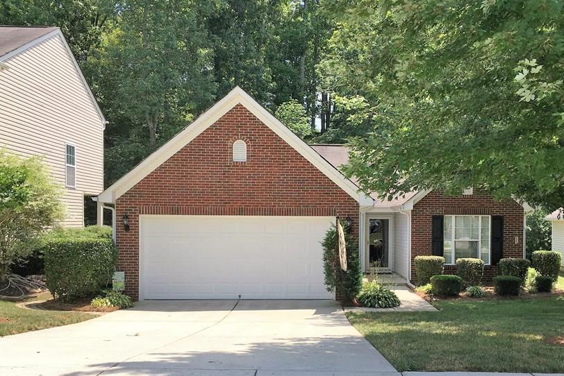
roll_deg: +0.4
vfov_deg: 34.9
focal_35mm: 38
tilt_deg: -0.9
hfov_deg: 50.3
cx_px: 345
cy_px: 236
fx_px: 596
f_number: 2.2
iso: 25
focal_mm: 4.15
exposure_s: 1/836
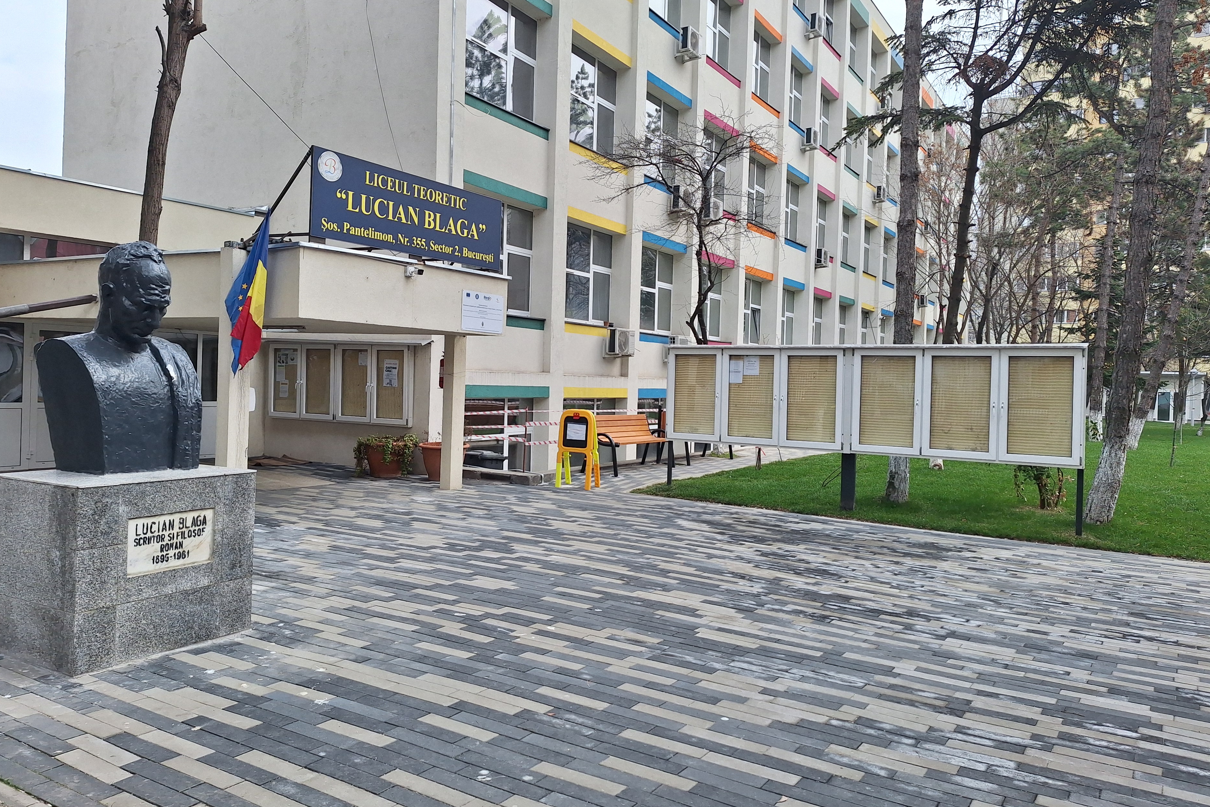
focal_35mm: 26
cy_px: 388
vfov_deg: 49.5
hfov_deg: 69.4
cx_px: 608
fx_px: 874
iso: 40
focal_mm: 5.54
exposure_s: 1/766
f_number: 1.8
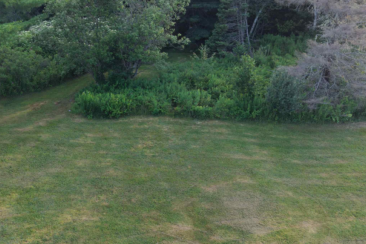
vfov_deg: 36.9
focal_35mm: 36
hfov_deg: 52.9
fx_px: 366
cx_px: 153
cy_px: 112
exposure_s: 1/240
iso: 100
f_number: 1.8
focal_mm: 8.67
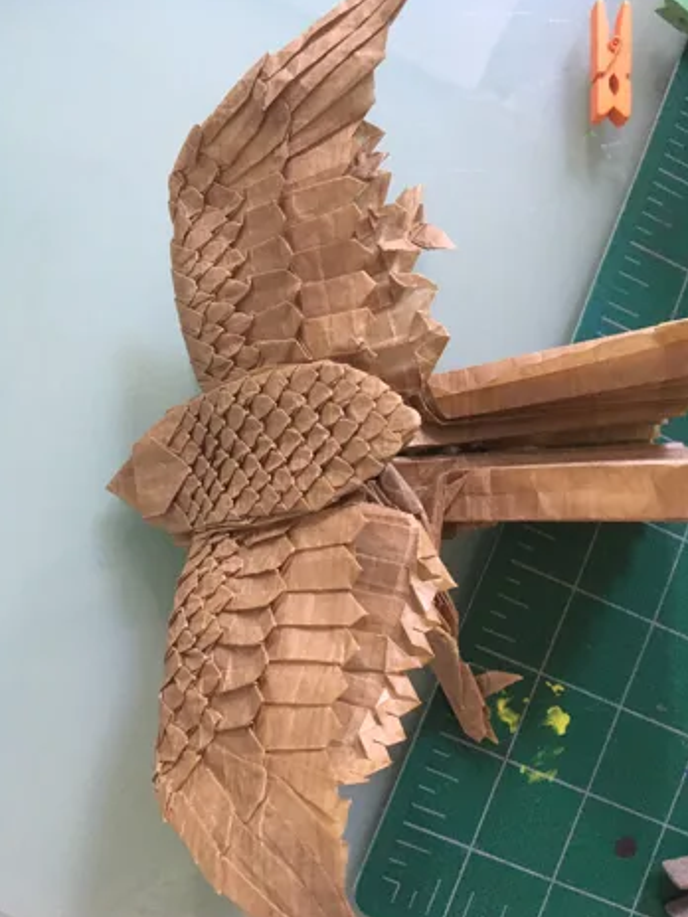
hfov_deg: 46.8
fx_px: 795
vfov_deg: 60.0
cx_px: 340
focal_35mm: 30
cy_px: 468
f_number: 2.2
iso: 250
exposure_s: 1/17
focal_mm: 4.15
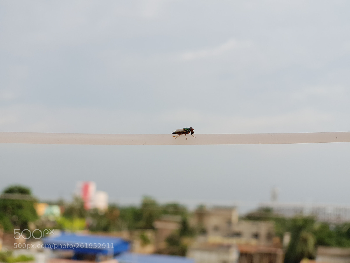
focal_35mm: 52
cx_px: 175
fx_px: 526
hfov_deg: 36.8
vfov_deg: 28.0
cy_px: 132
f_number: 2.4
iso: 25
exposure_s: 1/157
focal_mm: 6
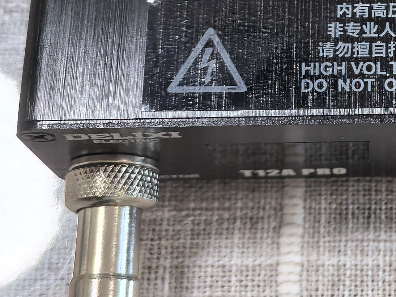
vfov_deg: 14.3
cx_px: 507
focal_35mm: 101
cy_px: -44
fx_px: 1155
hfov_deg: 18.2
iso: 160
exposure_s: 1/100
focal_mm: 5.75
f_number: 2
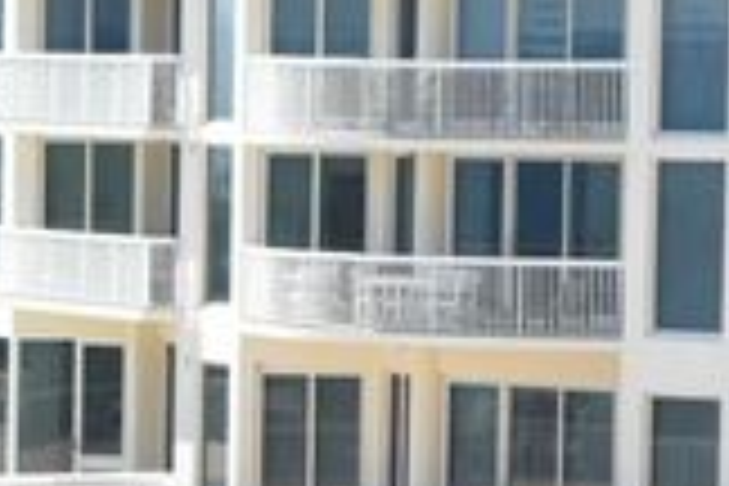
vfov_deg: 3.3
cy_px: 794
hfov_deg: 4.9
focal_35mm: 417
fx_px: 8444
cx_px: -130
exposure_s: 1/400
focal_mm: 66
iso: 200
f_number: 10
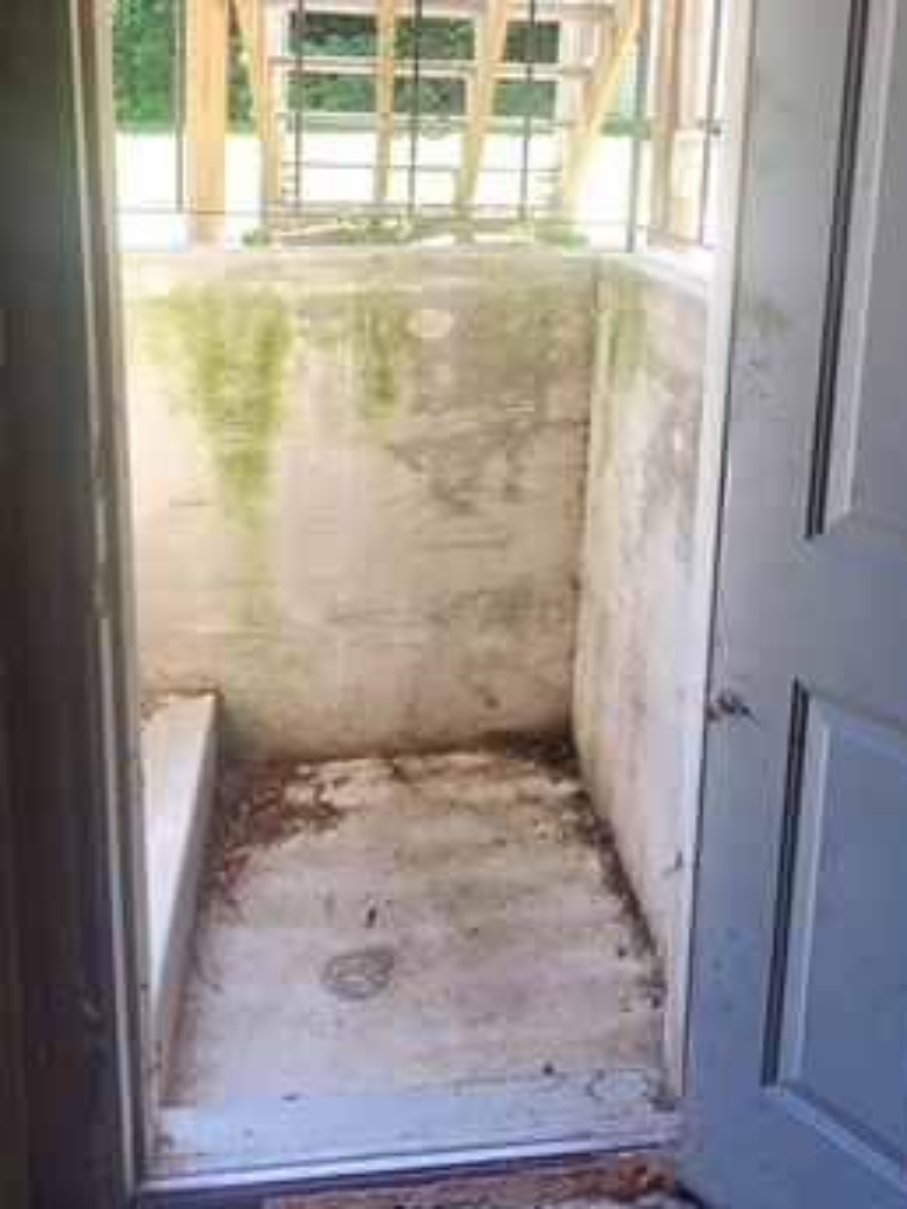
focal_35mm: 29
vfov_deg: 59.6
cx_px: 506
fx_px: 1013
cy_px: 366
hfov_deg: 48.1
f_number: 2.2
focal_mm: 1.8
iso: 50
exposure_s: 1/60
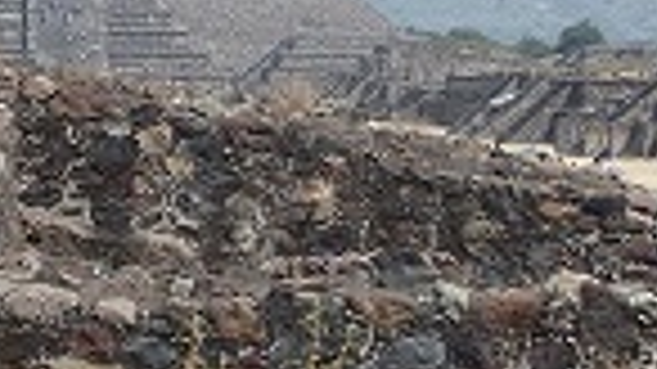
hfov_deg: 8.3
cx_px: 288
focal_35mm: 261
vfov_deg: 4.6
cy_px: 216
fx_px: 4545
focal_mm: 17.3
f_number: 4.9
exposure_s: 1/640
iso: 125
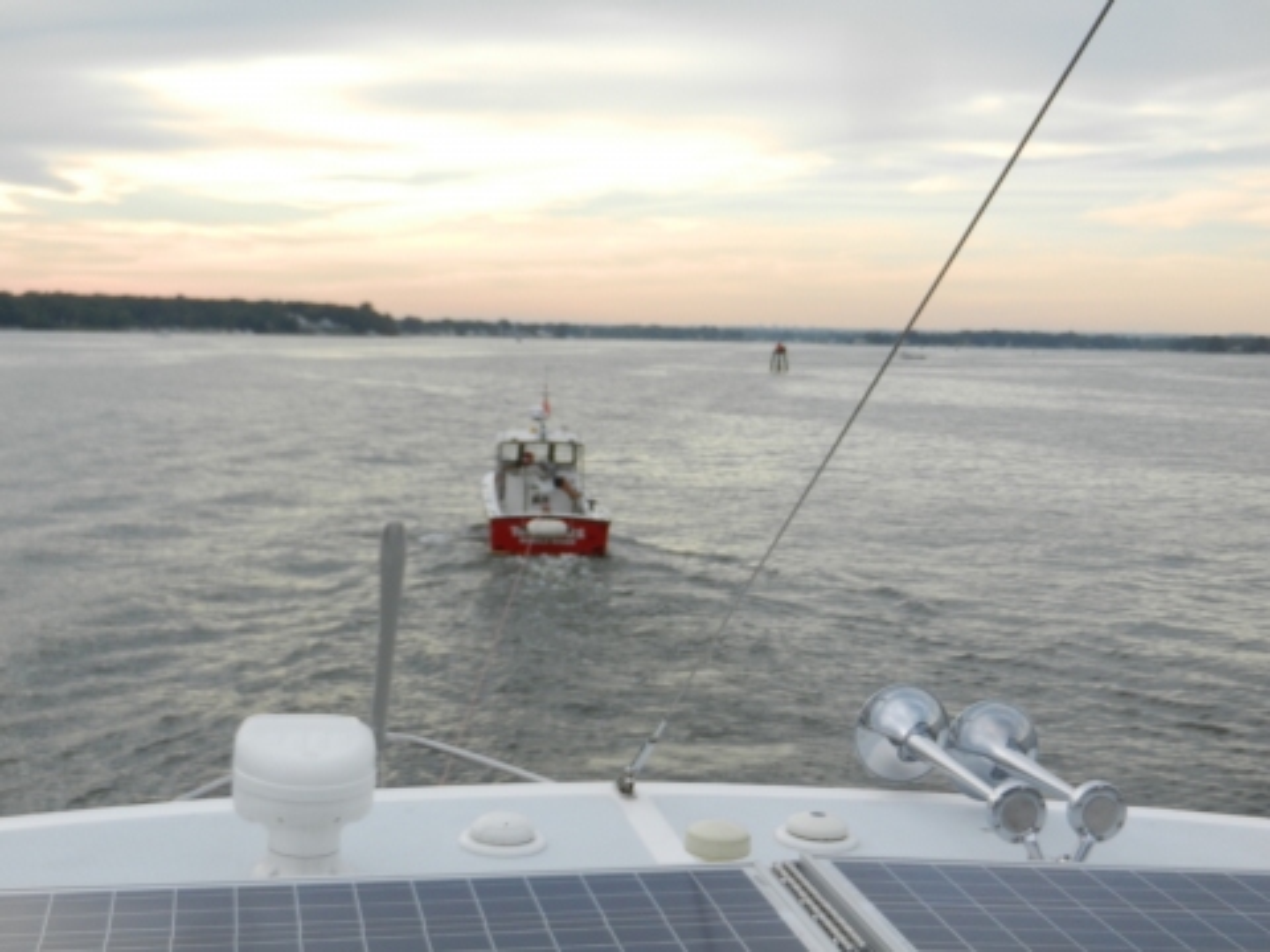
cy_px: 476
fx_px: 1944
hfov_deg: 36.2
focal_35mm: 53
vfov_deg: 27.5
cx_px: 635
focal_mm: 9.4
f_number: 4.4
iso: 180
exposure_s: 1/250
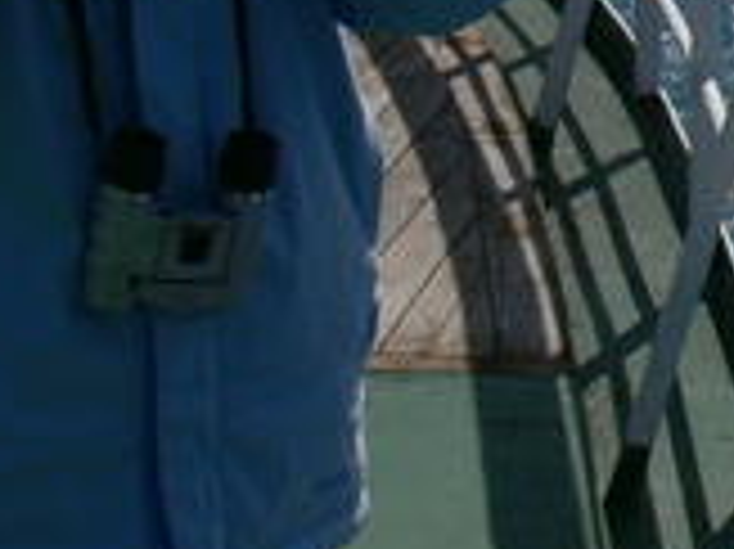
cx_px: 1274
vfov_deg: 8.3
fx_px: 3644
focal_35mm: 172
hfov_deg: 10.8
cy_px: -482
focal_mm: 7.4
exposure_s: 1/400
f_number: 8
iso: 80
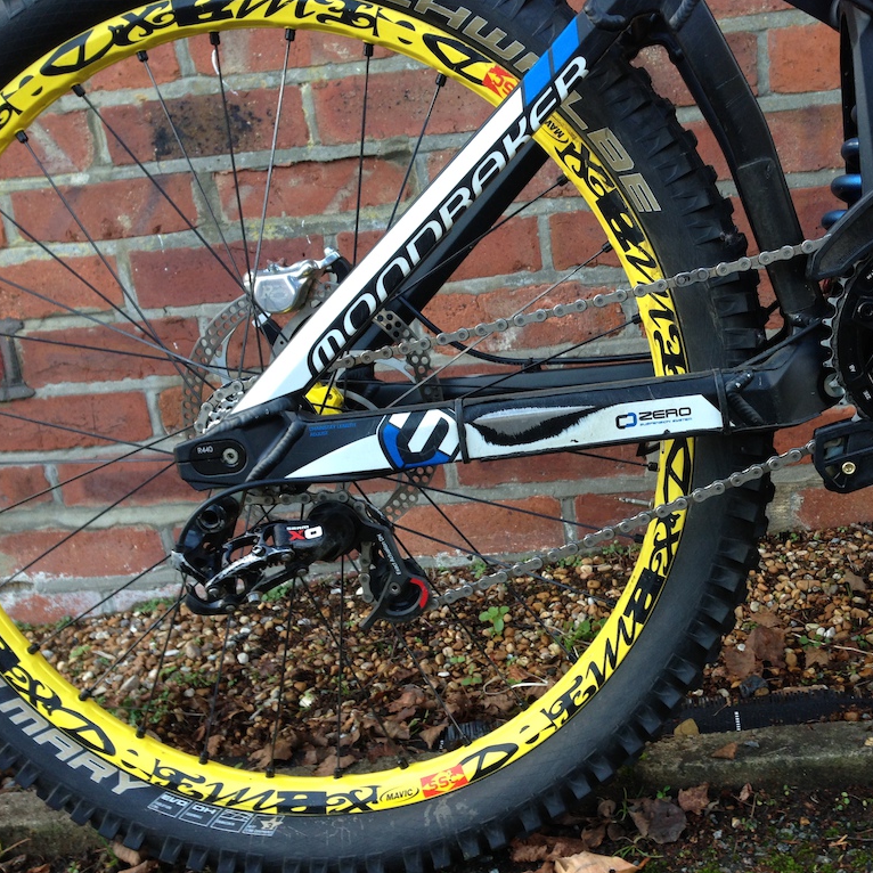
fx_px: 1113
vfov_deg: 42.8
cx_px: 560
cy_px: 436
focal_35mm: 39
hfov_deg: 42.4
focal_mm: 4.12
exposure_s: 1/60
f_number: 2.4
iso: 64
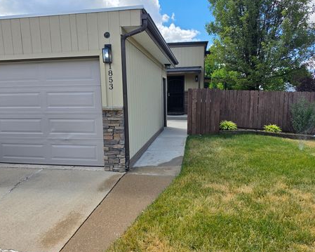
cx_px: 154
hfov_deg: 68.1
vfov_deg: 56.8
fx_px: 233
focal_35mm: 25
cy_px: 122
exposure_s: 1/5151
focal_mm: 6.5
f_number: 1.4
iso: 64
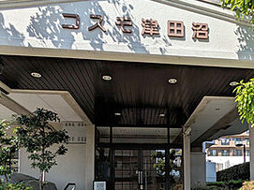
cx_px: 167
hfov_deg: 57.2
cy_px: 174
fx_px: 227
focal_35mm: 31
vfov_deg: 41.5
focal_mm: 1.83
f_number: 2.2
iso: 44
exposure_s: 1/1337
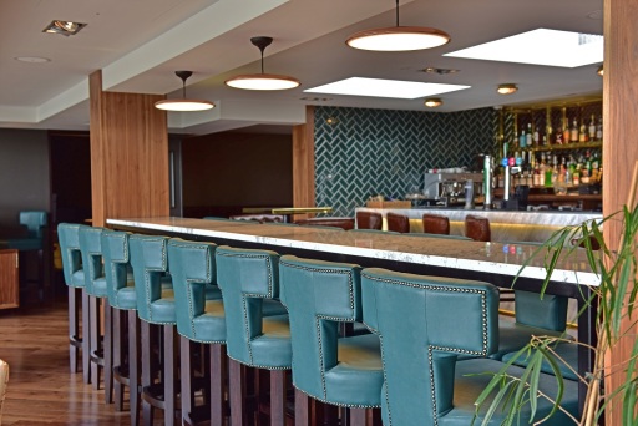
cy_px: 213
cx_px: 319
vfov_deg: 33.4
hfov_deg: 48.4
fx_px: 709
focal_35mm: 40
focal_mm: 40
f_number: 4.5
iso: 125
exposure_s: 1/50
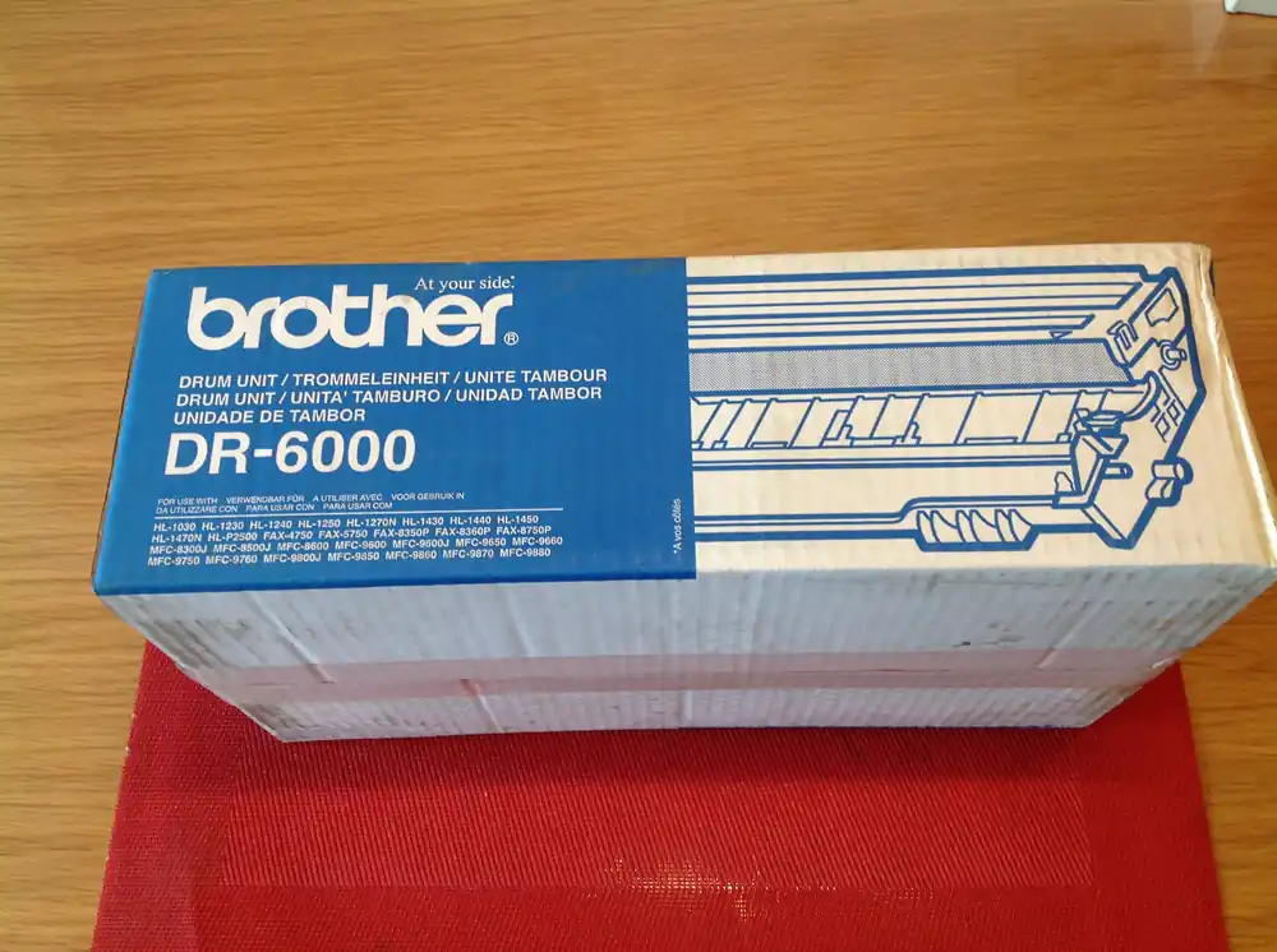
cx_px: 638
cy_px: 476
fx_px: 1289
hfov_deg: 52.7
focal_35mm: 35
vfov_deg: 40.6
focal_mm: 4.28
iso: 64
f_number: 2.4
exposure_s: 1/24
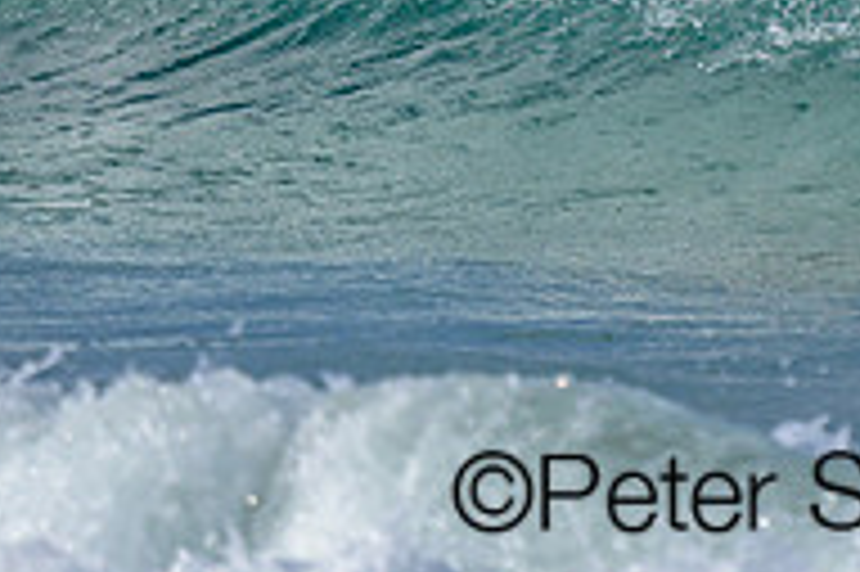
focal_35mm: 3341
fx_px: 79742
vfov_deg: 0.4
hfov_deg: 0.6
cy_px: -426
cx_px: 969
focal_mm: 800
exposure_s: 1/2000
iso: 320
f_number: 6.3
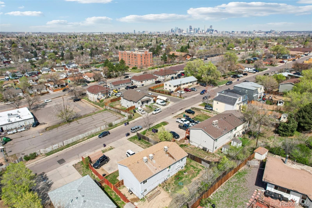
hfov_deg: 78.6
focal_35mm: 22
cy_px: 104
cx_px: 156
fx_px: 191
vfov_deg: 57.2
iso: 100
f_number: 2.8
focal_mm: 8.4
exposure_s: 1/500
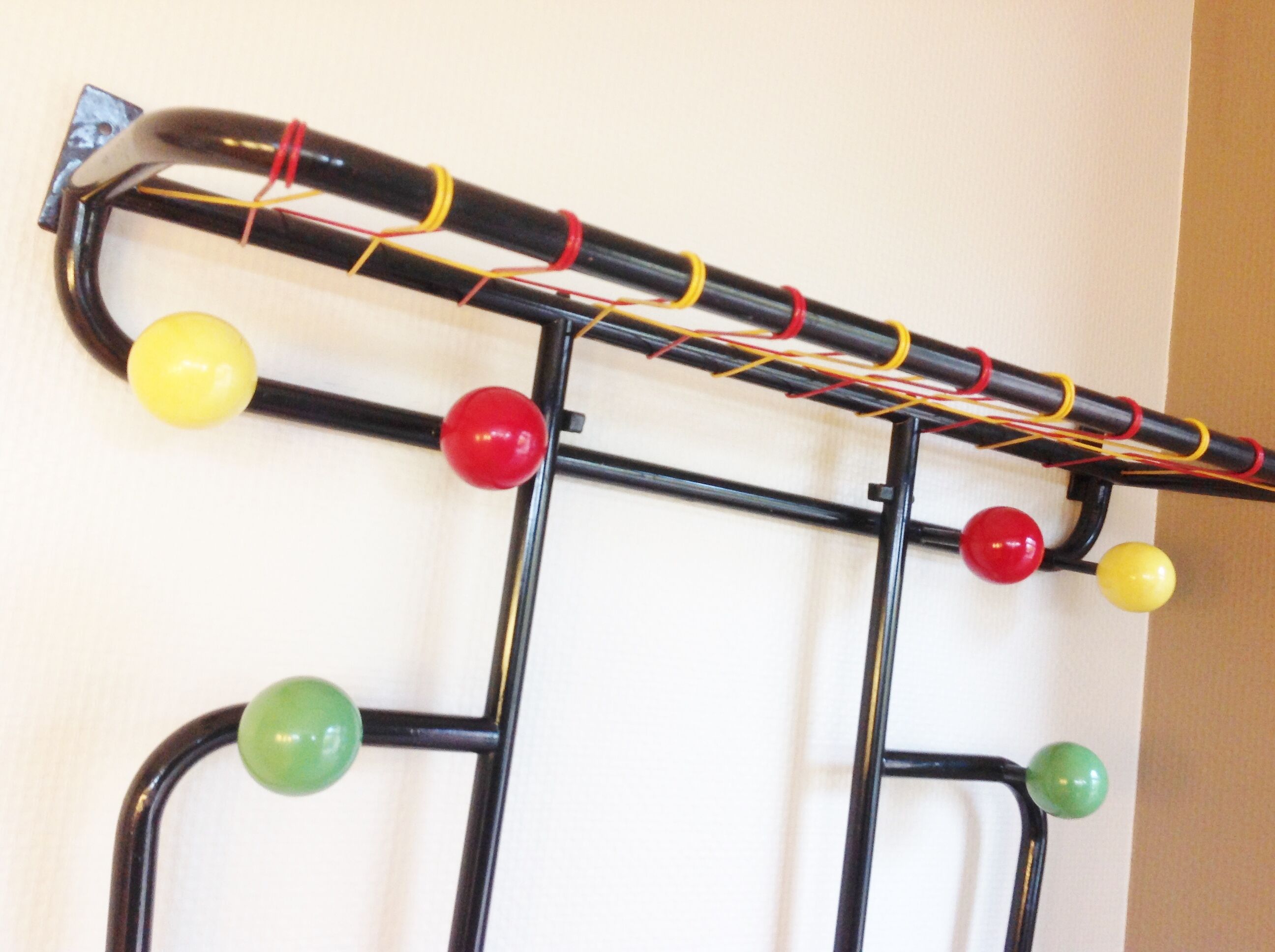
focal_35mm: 35
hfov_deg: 52.7
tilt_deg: +6.9
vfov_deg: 40.6
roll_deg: -7.9
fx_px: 1287
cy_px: 476
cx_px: 638
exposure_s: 1/15
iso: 80
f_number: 2.4
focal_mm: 4.28
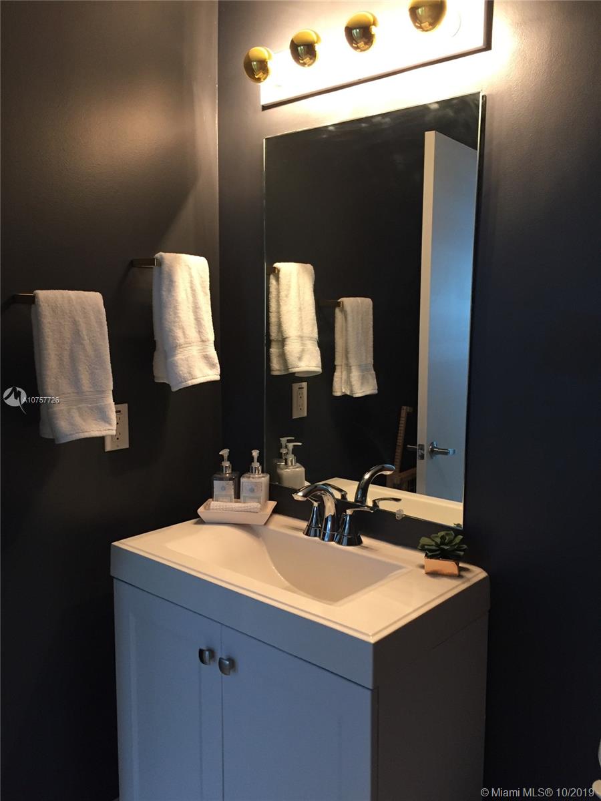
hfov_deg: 48.2
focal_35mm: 29
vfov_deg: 61.7
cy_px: 400
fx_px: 671
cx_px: 300
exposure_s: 1/30
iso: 160
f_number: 2.2
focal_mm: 4.15
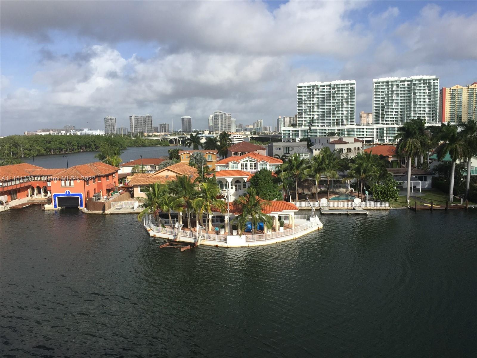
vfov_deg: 48.2
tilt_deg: -5.2
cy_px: 179
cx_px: 238
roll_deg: +0.6
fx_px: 400
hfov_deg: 61.7
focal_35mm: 29
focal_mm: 4.15
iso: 32
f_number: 2.2
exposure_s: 1/2639
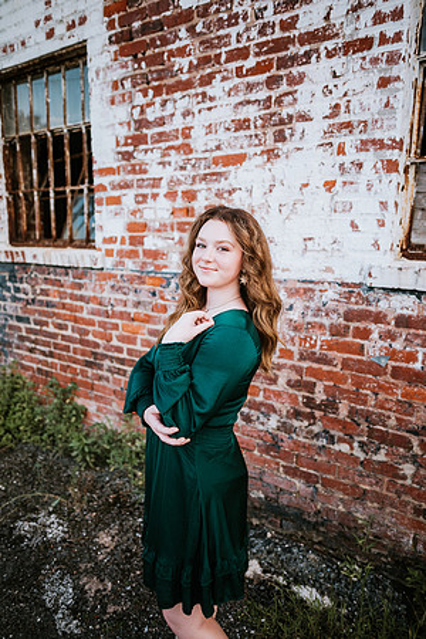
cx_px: 213
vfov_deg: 73.7
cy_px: 320
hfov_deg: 53.1
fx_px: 426
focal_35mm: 24
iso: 100
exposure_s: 1/400
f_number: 2
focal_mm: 24
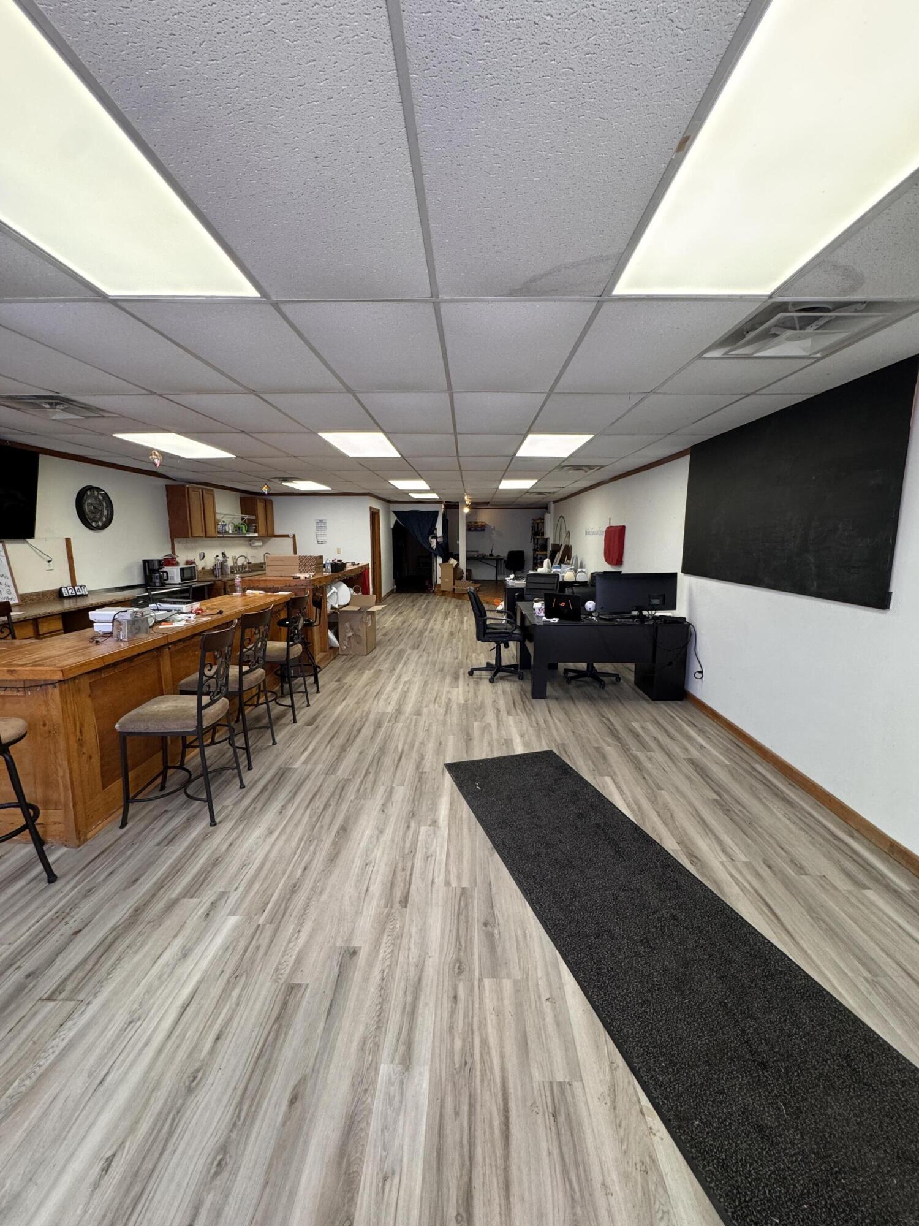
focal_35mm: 14
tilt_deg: -9.3
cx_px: 460
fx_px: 496
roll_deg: -0.6
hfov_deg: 85.7
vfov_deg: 102.1
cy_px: 613
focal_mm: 2.22
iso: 200
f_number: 2.2
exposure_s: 1/120
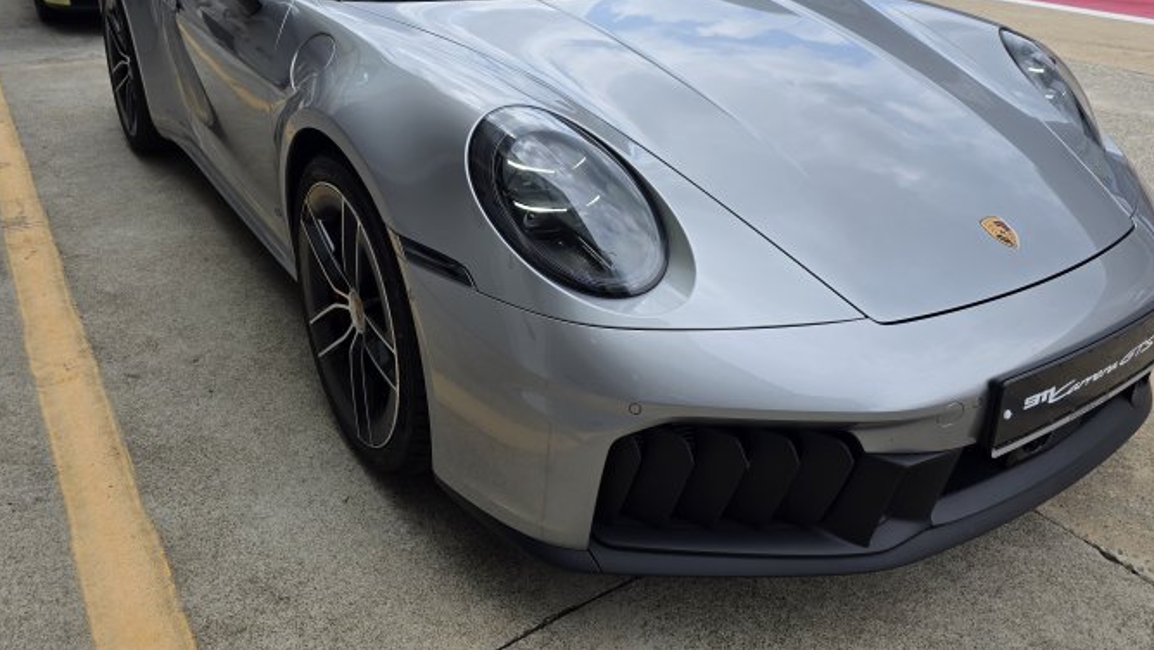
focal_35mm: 30
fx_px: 918
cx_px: 589
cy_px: 182
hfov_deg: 64.3
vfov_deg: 38.2
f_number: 1.7
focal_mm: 6.3
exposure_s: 1/3637
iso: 80
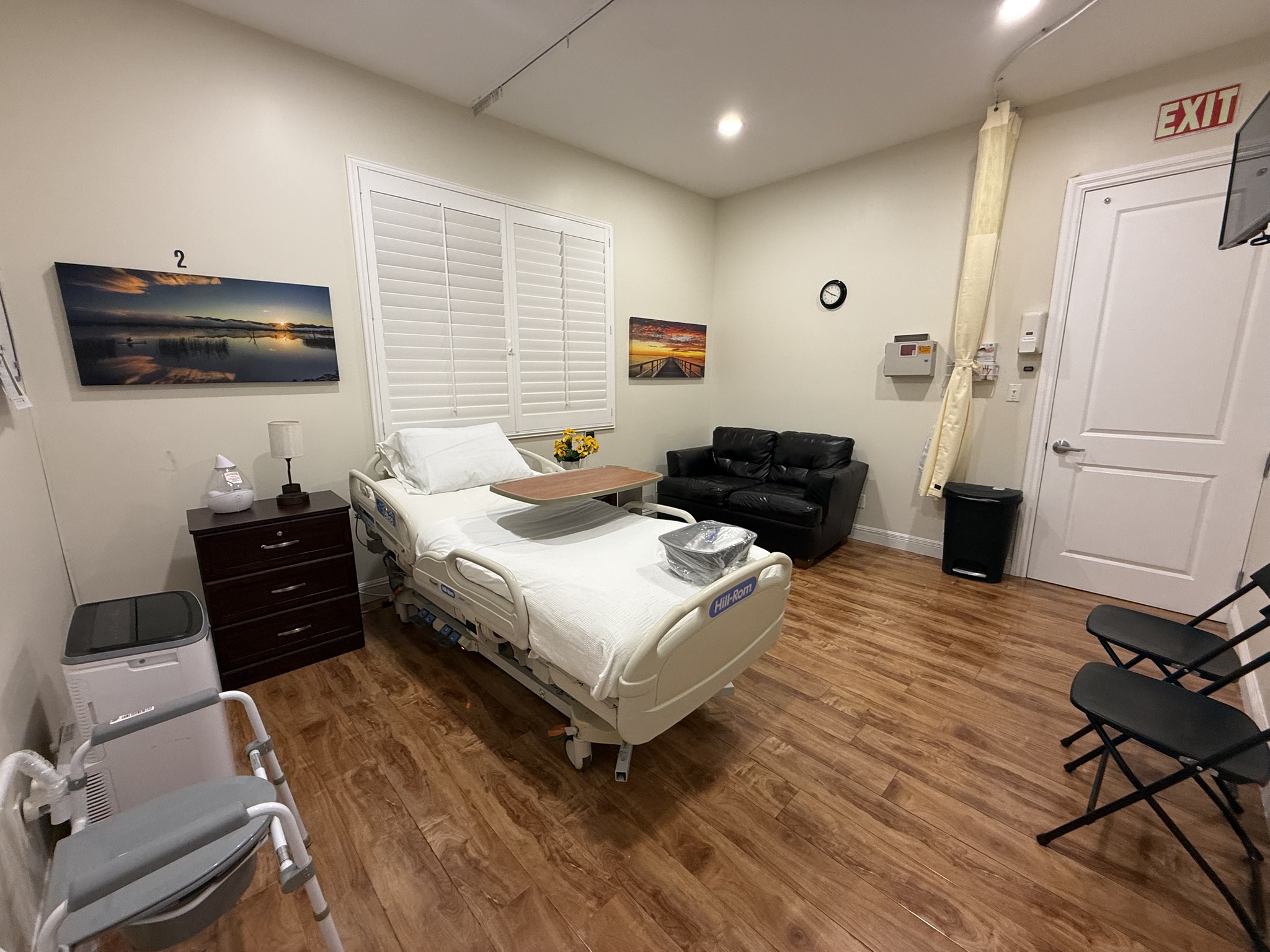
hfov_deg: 102.1
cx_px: 635
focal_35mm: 14
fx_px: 514
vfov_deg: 85.7
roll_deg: -0.1
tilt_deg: -10.4
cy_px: 476
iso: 160
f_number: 2.2
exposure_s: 1/60
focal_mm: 2.22
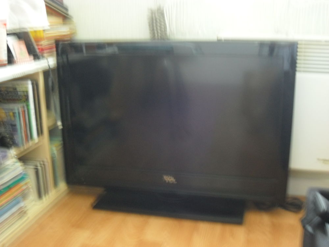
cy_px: 124
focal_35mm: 44
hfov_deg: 42.9
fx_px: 418
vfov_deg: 32.9
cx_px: 164
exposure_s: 1
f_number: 4.5
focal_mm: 7.8
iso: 200
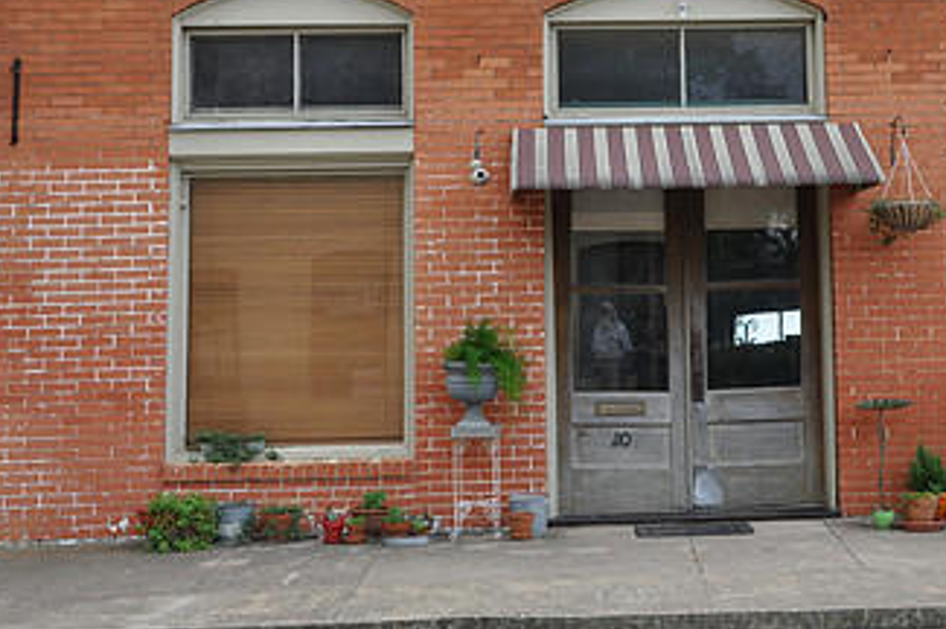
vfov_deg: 19.9
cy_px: 74
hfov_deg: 29.8
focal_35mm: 67
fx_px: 1756
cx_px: 667
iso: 200
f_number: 6.3
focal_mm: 25
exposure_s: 1/40
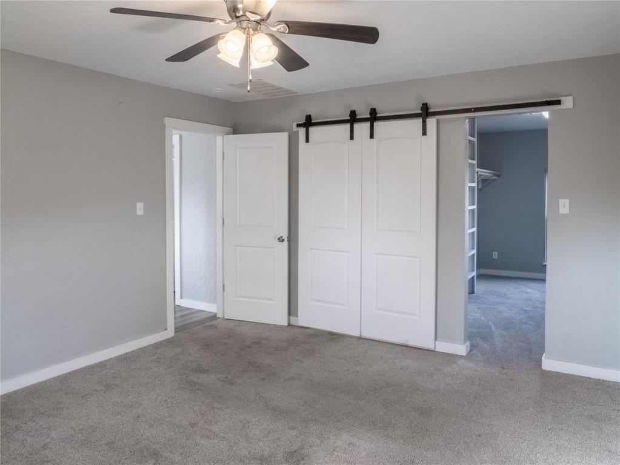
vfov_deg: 56.8
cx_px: 310
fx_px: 430
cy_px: 232
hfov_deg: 71.6
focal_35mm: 24
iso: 3200
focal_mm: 12
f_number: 14
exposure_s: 1/1250
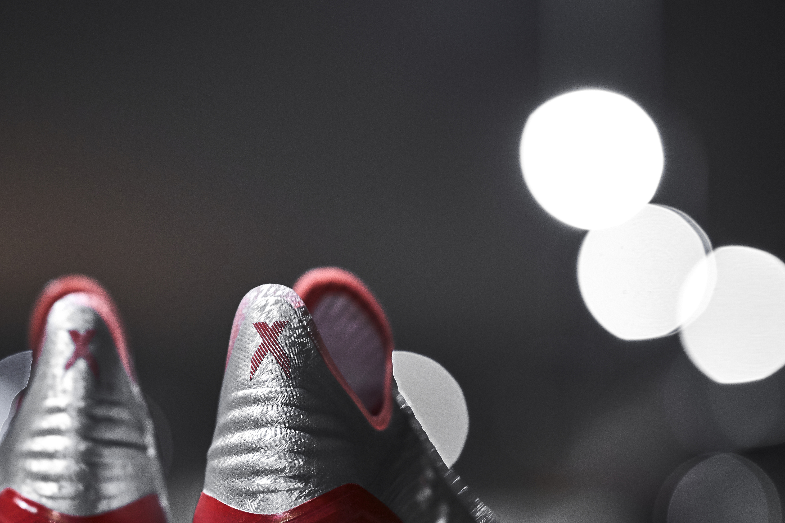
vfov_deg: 9.2
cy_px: 306
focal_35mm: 149
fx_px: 3249
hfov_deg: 13.7
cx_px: 221
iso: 640
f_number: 1.6
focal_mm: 85
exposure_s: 1/13
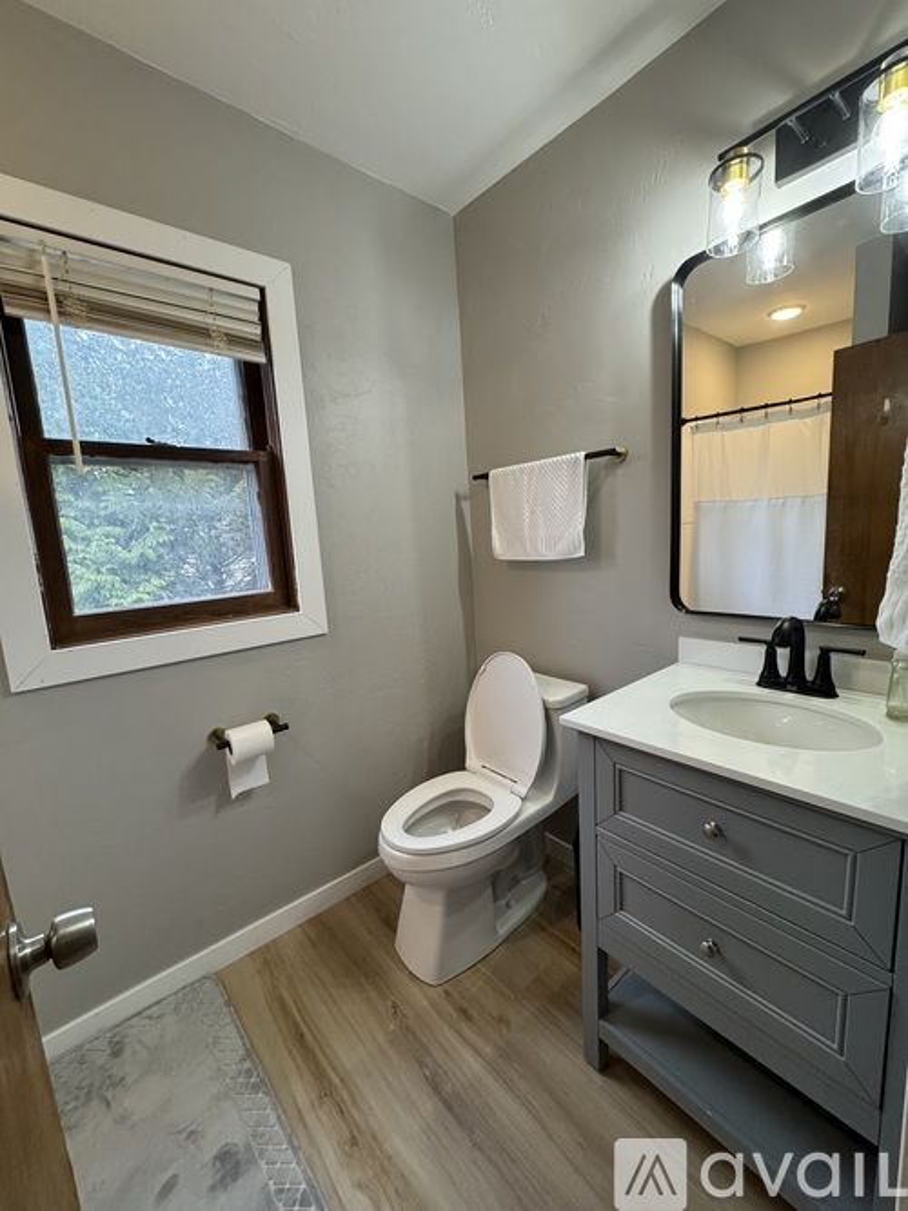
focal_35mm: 14
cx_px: 454
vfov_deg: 102.1
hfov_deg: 85.7
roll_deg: +3.7
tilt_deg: -8.8
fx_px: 490
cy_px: 606
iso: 320
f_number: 2.2
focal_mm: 2.22
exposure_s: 1/120
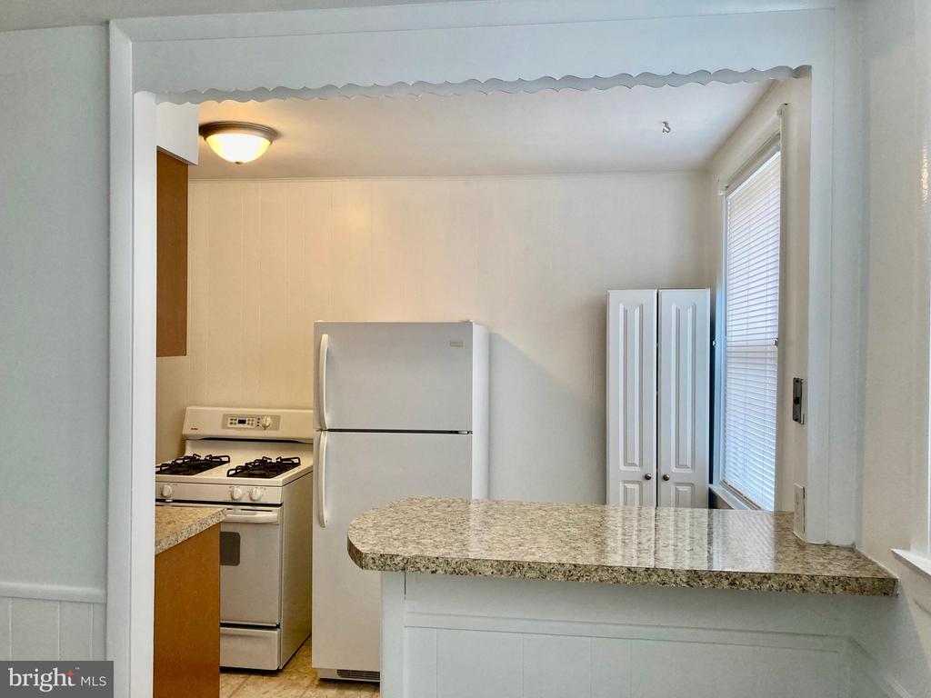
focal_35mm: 28
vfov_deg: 49.7
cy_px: 349
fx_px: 753
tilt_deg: +0.9
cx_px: 466
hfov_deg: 63.4
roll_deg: -0.6
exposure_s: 1/120
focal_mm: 3.99
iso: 80
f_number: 1.8
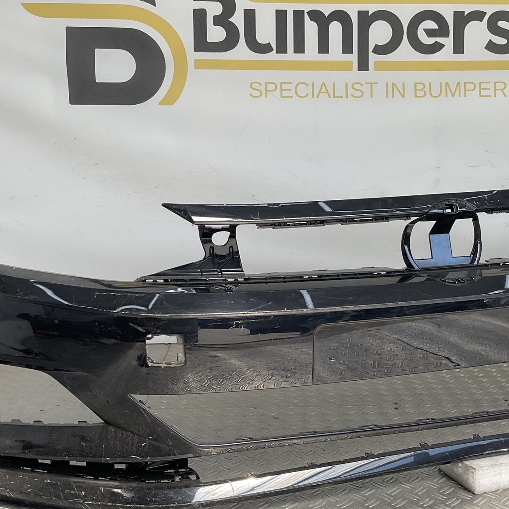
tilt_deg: -7.3
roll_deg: -0.5
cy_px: 270
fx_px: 765
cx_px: 308
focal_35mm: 46
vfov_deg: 36.8
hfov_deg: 36.6
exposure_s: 1/338
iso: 16
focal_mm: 3
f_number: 1.8
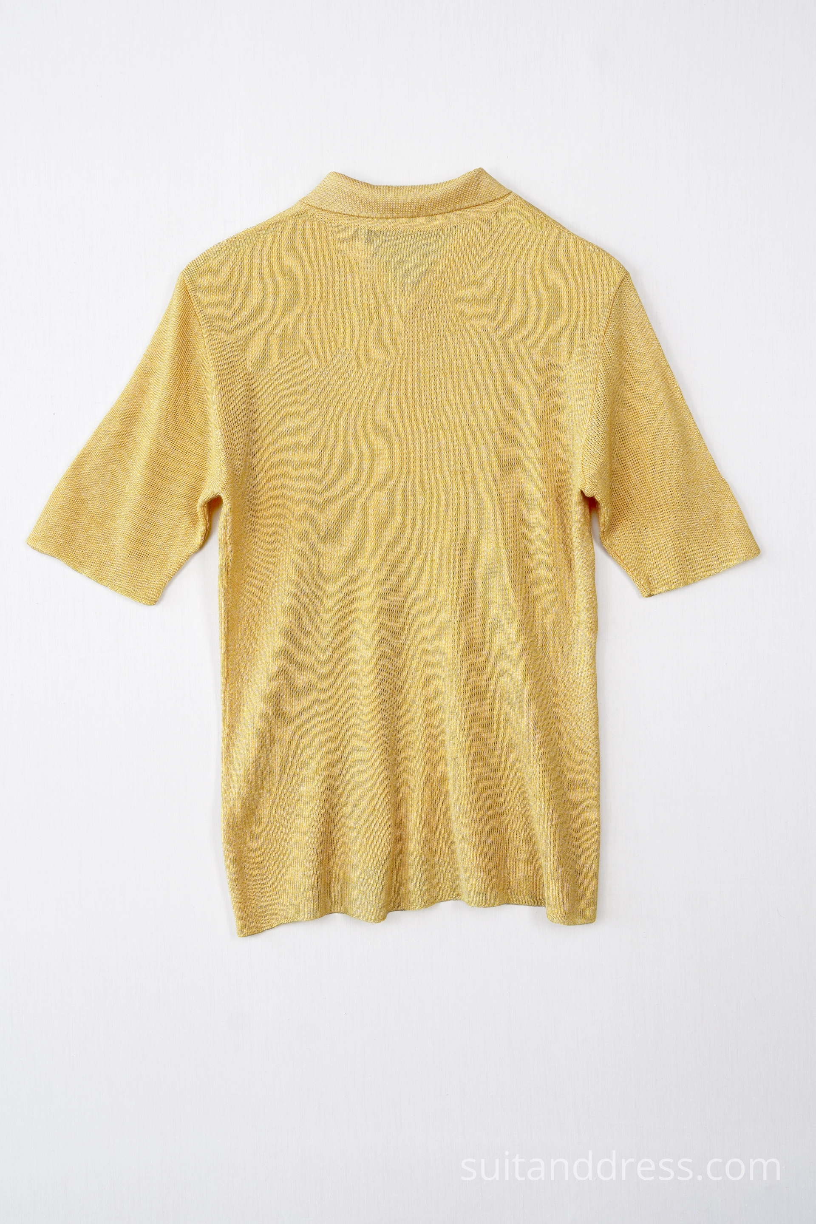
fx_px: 1530
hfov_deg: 29.9
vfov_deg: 43.6
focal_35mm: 45
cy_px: 612
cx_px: 408
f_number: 8
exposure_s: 1/50
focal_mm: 30
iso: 320
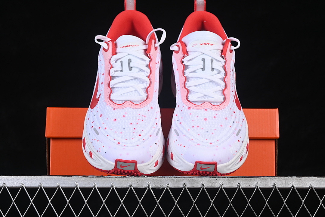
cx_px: 162
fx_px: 677
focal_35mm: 75
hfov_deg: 27.0
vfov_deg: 18.2
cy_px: 108
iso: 160
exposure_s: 1/80
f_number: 8
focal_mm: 50
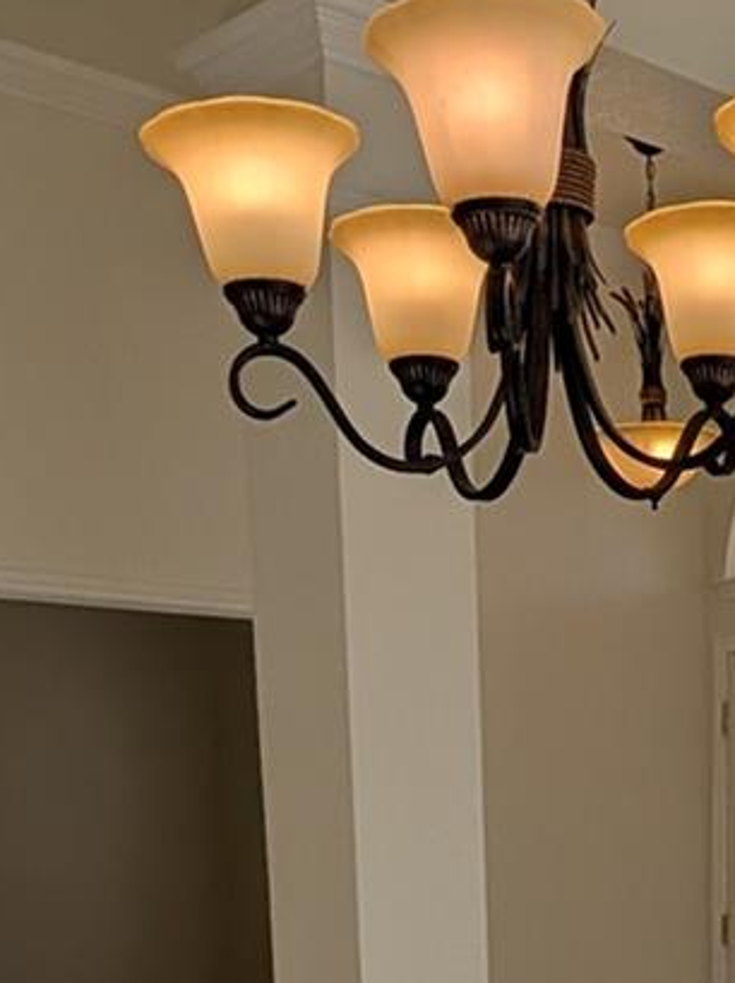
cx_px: 670
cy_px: 1209
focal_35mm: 60
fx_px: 1701
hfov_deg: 23.7
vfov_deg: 27.8
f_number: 1.7
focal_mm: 2.02
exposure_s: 1/1330
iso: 52
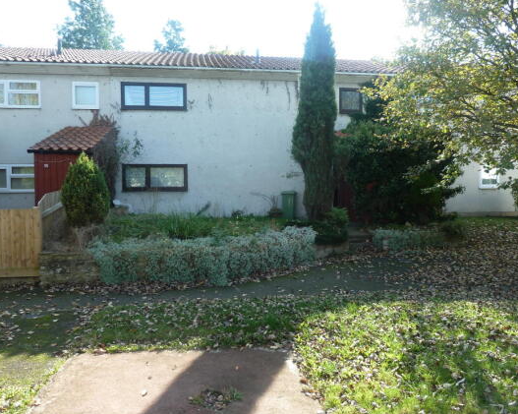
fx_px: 414
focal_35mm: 27
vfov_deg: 53.1
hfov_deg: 64.1
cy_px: 206
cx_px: 266
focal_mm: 4.1
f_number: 3.5
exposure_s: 1/100
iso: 80
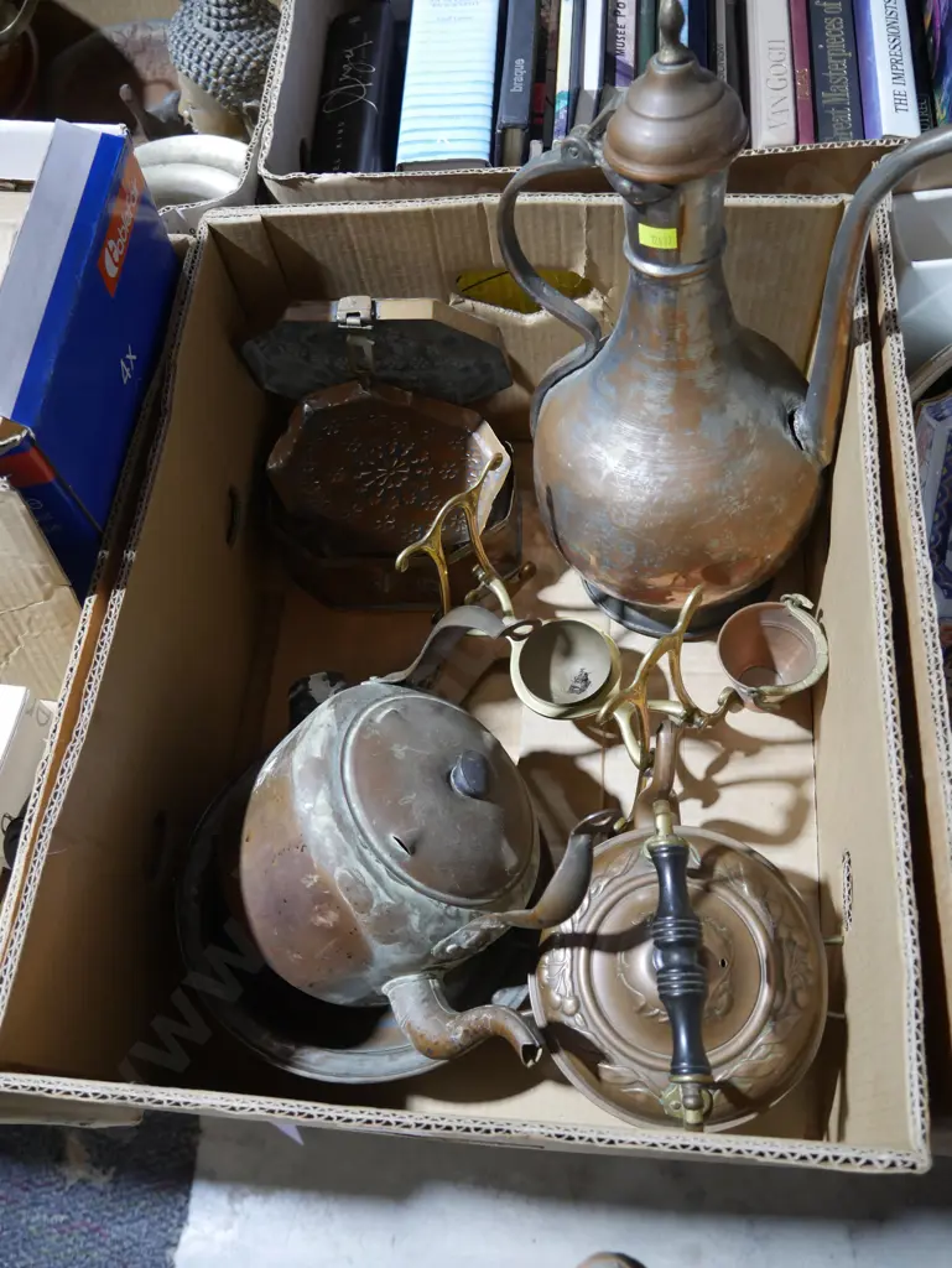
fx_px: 1026
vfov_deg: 63.4
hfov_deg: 49.8
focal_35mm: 28
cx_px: 476
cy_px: 634
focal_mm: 14
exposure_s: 1/60
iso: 640
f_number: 3.5
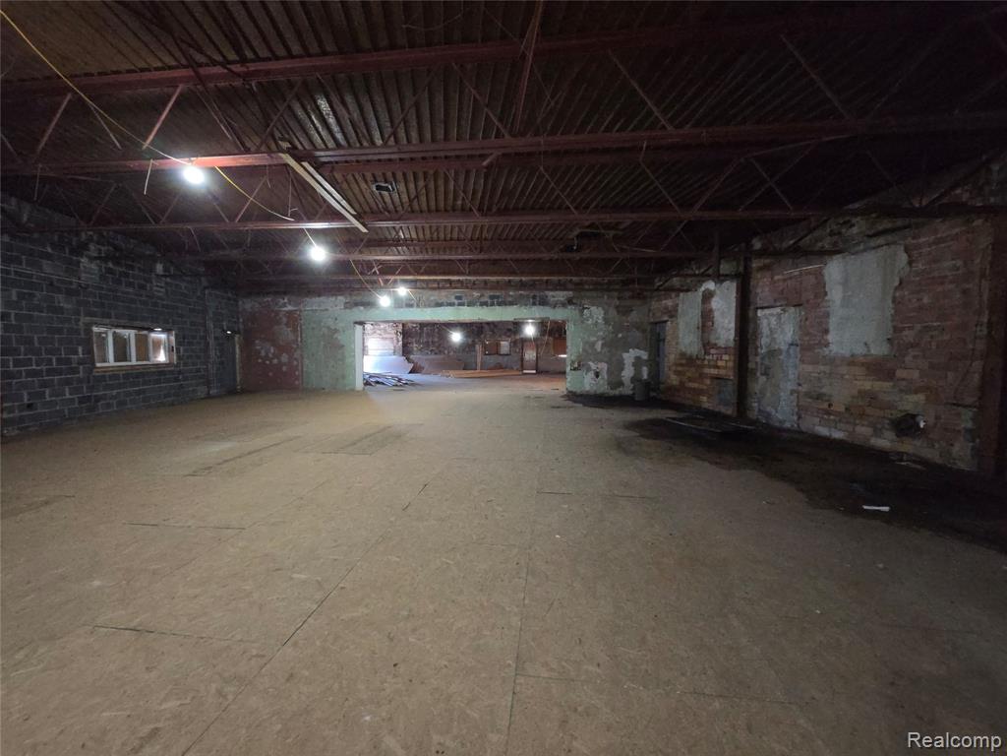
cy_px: 378
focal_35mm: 13
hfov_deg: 106.2
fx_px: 378
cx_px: 504
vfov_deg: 89.9
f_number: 2.2
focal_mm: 2.2
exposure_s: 1/27.7
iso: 640
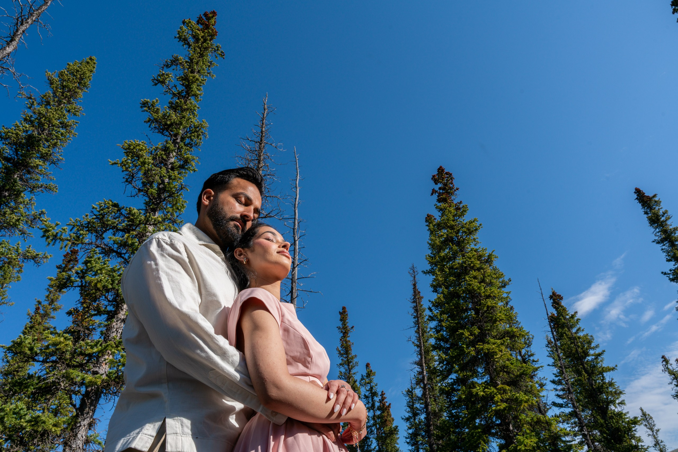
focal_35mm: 24
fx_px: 452
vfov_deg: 53.2
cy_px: 226
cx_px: 339
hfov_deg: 73.7
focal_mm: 24
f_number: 13
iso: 250
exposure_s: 1/200
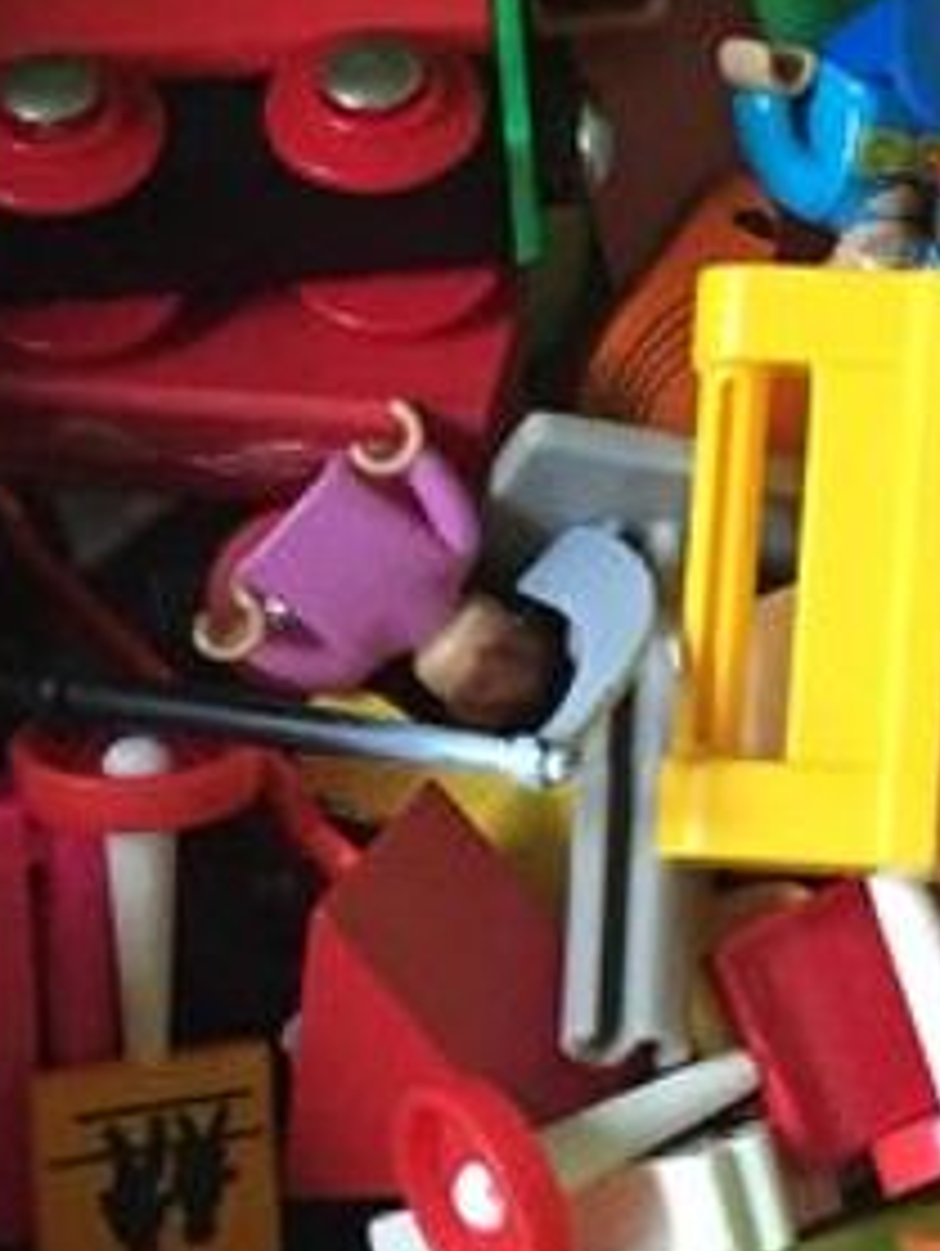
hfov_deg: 10.6
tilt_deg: -84.8
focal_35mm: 139
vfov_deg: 14.2
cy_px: 605
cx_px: 823
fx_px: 5025
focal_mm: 4.15
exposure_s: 1/25
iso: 250
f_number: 2.2
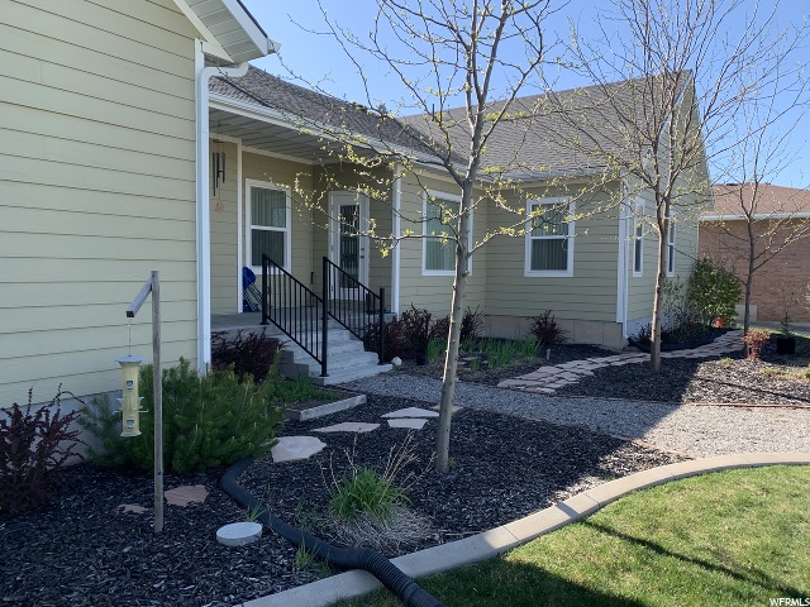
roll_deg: +0.2
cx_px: 405
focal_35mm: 26
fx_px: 608
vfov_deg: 53.1
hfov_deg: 67.3
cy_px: 304
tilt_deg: -2.9
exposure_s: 1/605
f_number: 1.8
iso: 25
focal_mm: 4.25
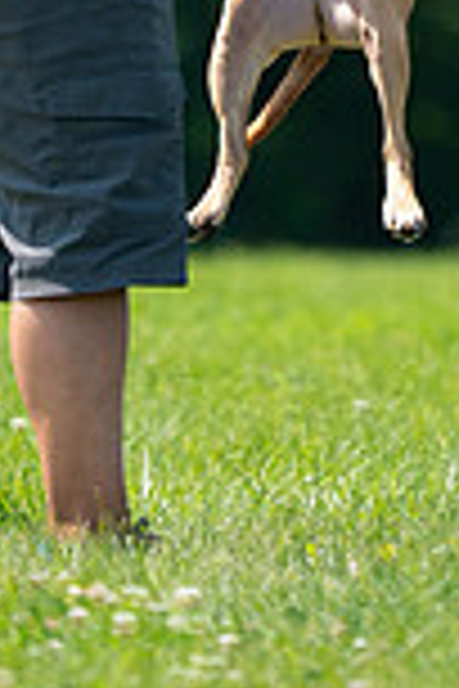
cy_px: -315
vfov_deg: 1.6
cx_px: 338
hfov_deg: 1.1
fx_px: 24363
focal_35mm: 1274
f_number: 6.3
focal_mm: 433
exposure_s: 1/4000
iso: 2000
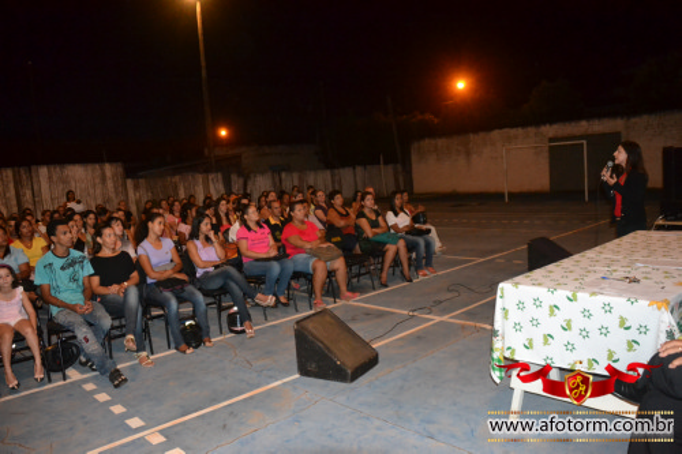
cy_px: 227
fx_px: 568
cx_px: 341
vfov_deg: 43.6
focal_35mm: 30
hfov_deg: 61.9
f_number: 3.5
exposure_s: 1/60
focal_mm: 20
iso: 3200
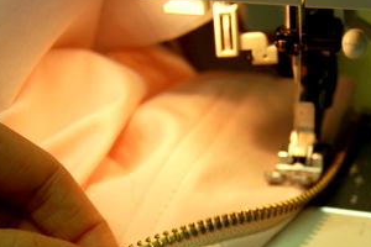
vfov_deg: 15.0
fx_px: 927
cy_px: 241
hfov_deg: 22.6
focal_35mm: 90
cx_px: 224
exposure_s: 1/100
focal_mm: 30
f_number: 5
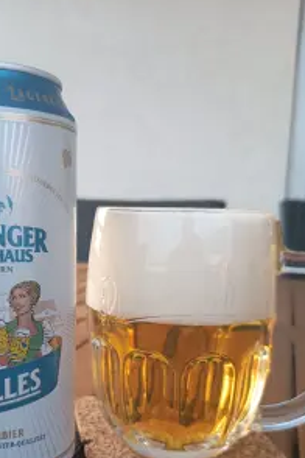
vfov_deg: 55.0
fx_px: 432
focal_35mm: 34
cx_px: 114
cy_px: 294
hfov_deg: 38.6
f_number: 1.7
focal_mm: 5.24
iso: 346
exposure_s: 1/50
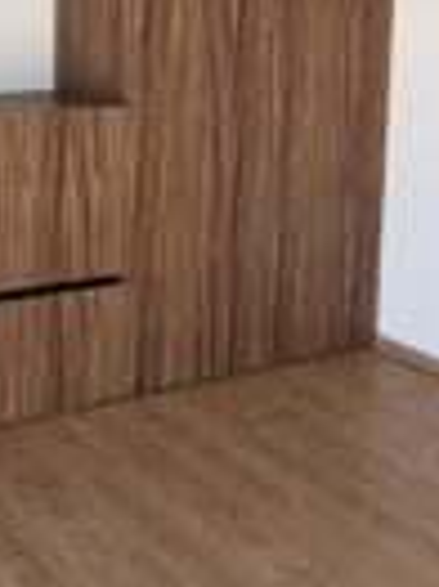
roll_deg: -1.3
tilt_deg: -5.7
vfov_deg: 29.5
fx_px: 1084
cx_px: 170
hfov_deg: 22.9
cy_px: 108
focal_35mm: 64
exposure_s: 1/99
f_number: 2.2
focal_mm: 2.22
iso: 40
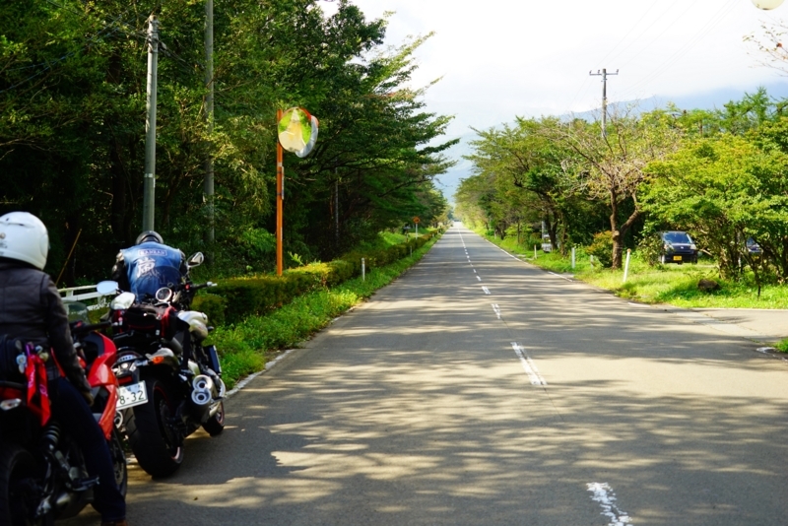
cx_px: 394
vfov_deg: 25.5
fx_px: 1160
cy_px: 263
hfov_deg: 37.5
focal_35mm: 53
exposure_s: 1/125
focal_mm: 53
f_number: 5.6
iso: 100
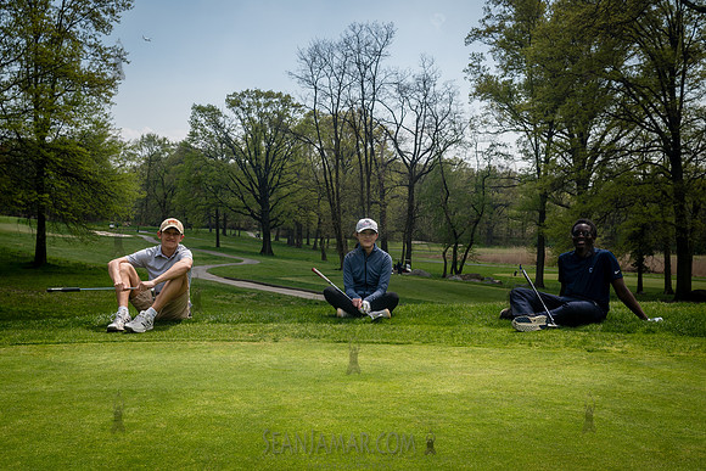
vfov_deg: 30.0
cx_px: 352
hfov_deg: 43.9
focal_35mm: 45
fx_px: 877
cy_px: 269
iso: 200
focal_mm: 35
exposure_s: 1/500
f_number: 7.1
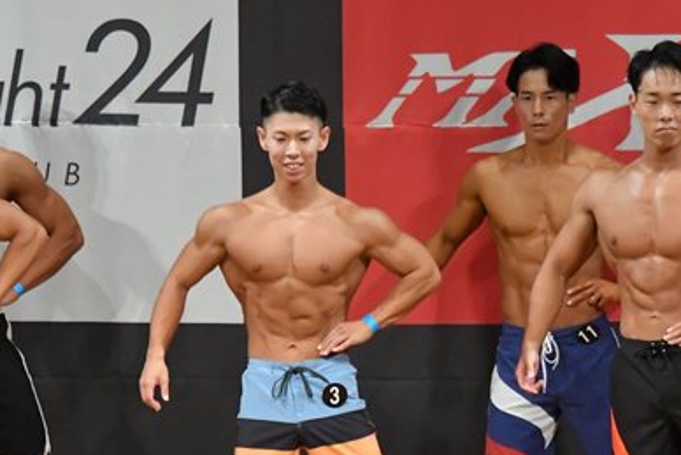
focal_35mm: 449
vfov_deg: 3.1
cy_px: 427
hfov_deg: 4.6
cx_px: 396
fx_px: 8496
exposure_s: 1/400
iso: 7200
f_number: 5.6
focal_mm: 150
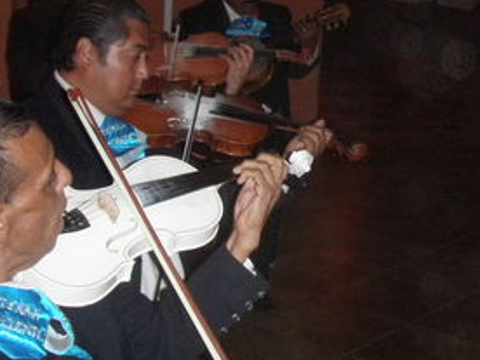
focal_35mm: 88
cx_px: 398
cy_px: 157
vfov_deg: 16.8
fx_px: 1220
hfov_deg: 21.9
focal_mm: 6.7
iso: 320
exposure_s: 1/30
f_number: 3.5
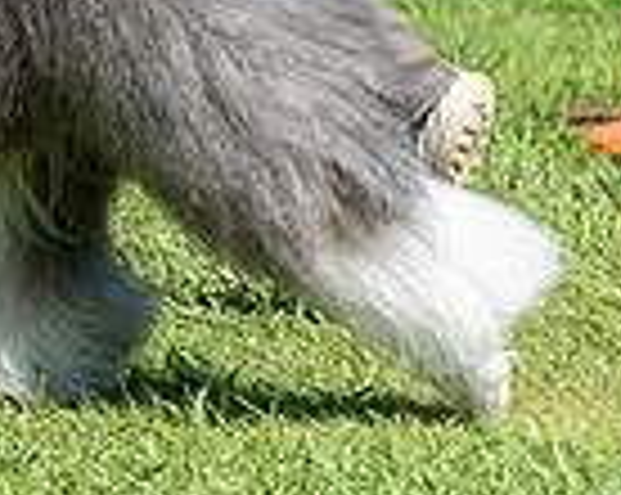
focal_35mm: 741
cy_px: -392
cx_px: -476
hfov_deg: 2.6
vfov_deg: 2.1
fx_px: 13600
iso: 80
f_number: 4
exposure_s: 1/1000
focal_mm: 142
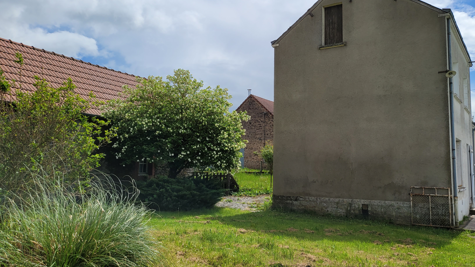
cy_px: 126
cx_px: 270
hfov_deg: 56.4
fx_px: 441
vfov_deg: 33.7
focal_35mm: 35
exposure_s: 1/5172
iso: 40
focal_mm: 5
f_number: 1.8
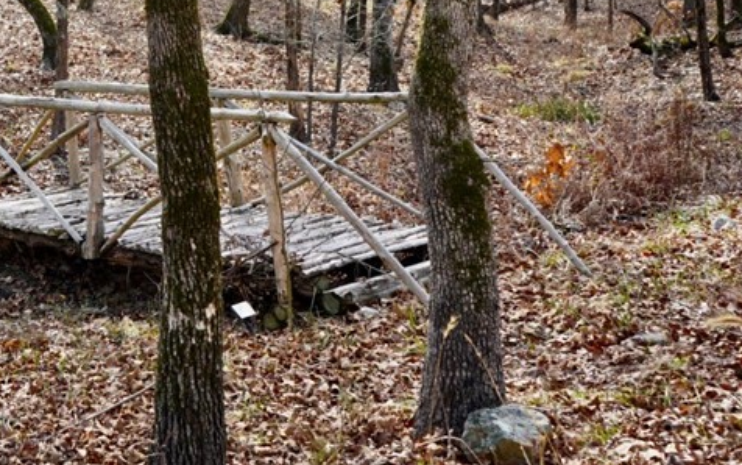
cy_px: 36
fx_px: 1315
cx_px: 115
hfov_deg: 30.5
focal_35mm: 65
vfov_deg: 19.6
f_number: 5
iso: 100
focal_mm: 28
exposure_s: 1/80
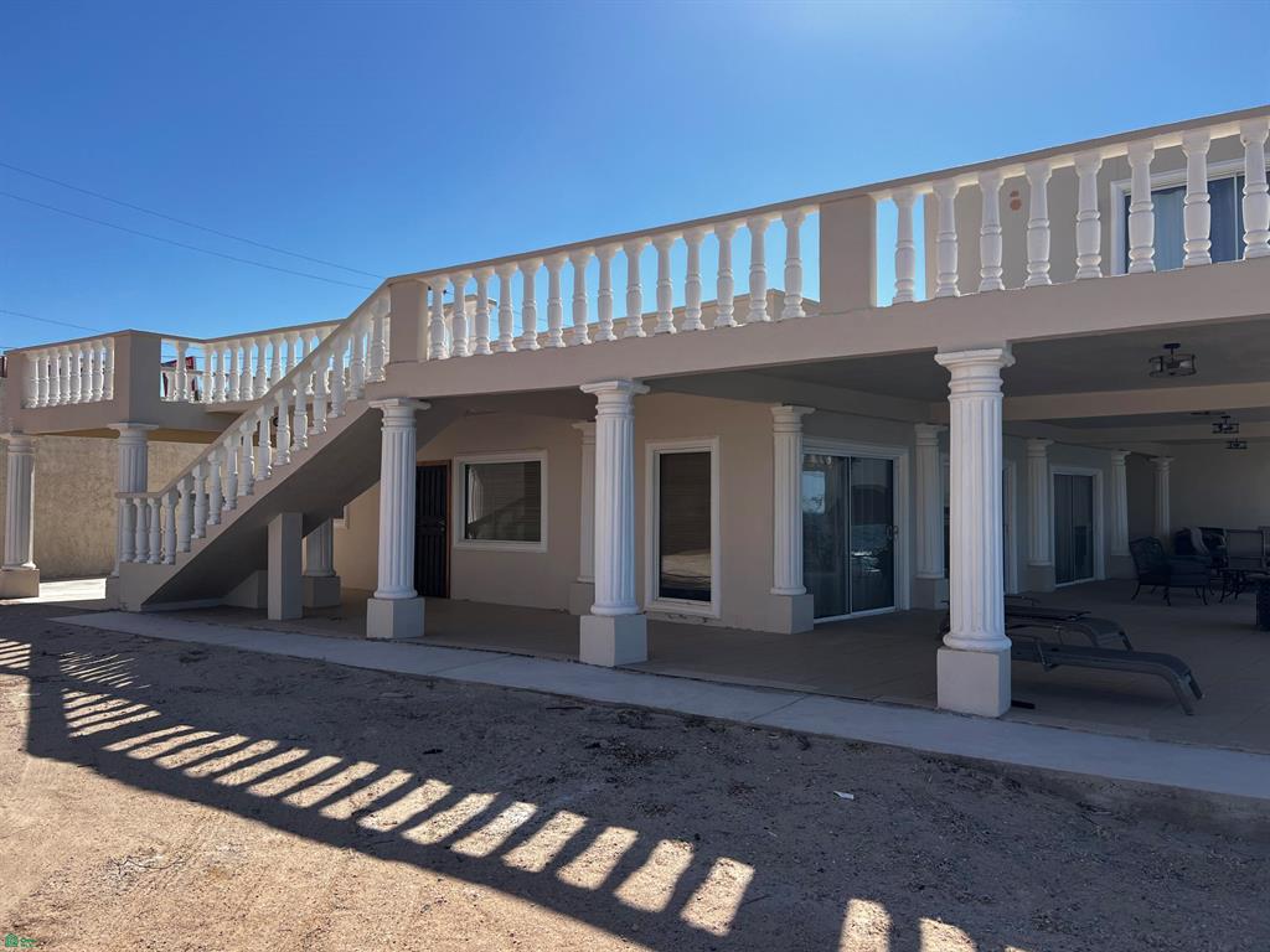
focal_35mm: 26
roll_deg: -0.6
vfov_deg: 53.1
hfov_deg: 67.3
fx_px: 954
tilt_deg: +1.8
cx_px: 635
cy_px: 476
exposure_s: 1/2632
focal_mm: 5.7
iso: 50
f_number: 1.5
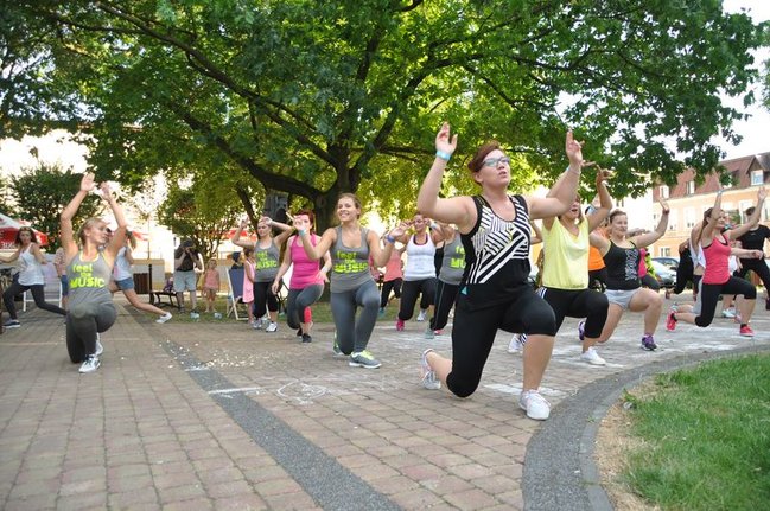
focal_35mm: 27
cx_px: 385
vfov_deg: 47.8
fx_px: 577
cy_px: 256
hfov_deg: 67.4
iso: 200
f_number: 4
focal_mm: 18
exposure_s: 1/125
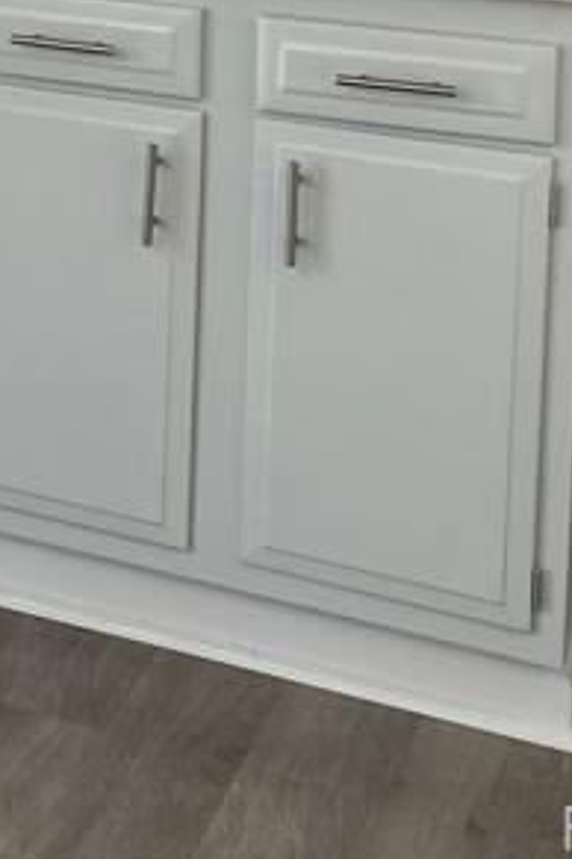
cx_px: -649
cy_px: -257
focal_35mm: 95
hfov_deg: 12.3
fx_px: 2264
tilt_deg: -5.6
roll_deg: +0.7
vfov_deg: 19.7
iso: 64
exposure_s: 1/120
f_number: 1.5
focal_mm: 5.7
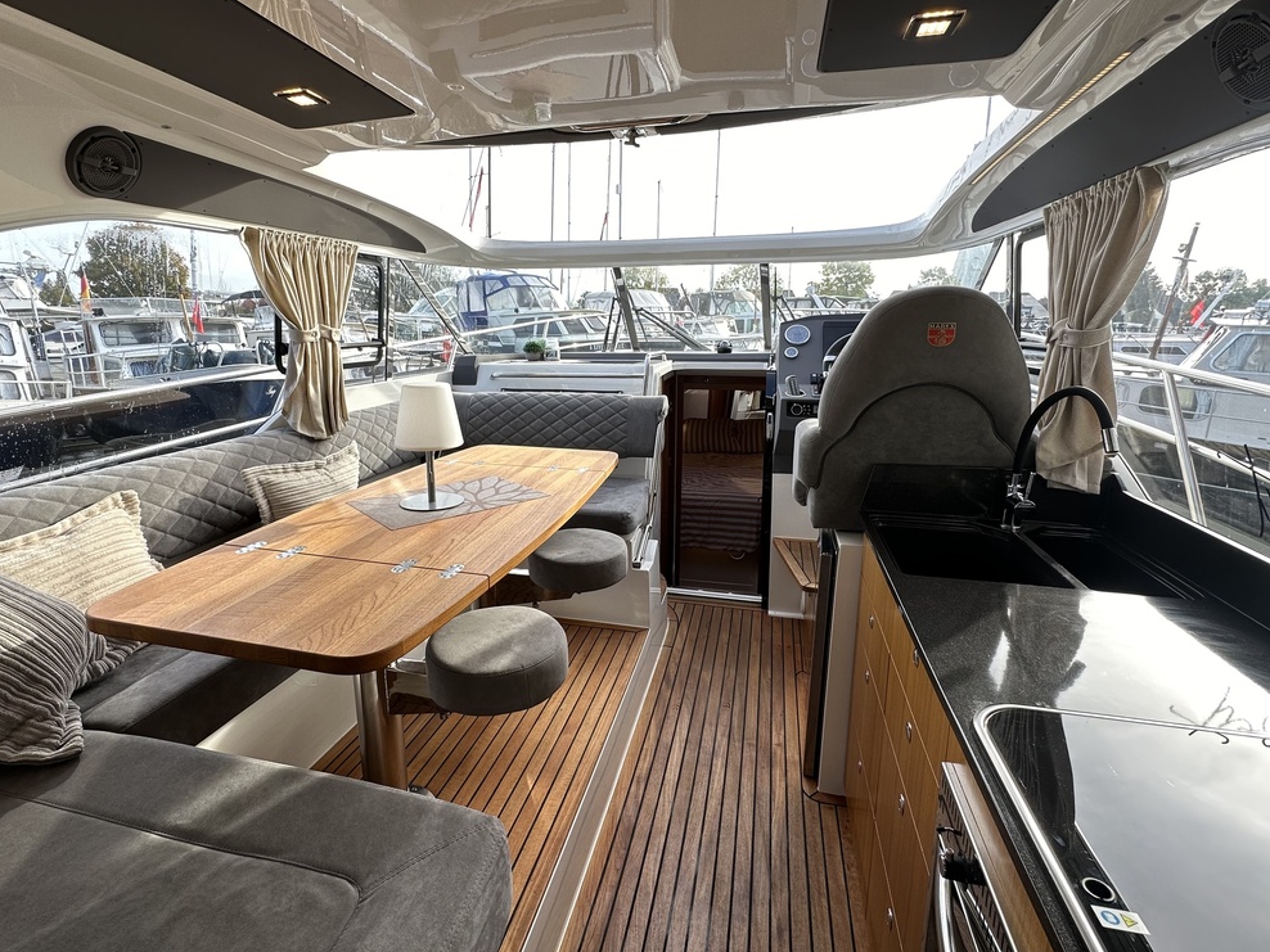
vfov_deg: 74.6
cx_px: 612
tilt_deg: -10.1
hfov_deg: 91.0
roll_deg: -0.1
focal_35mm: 17
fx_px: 624
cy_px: 443
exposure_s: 1/122
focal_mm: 2.22
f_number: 2.2
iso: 40
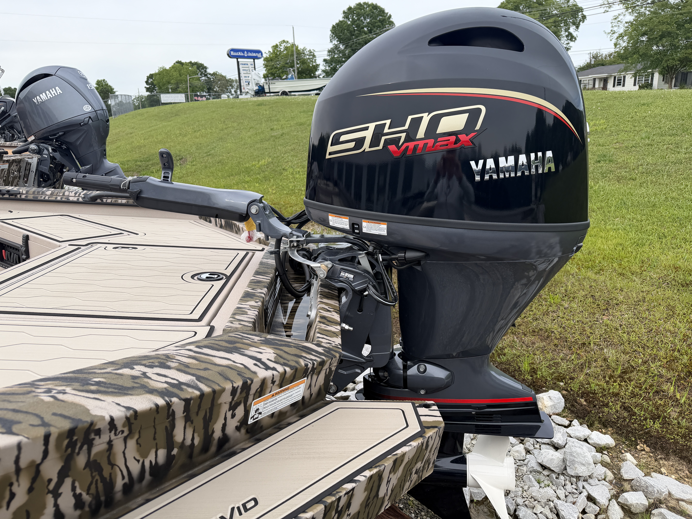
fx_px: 480
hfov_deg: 71.6
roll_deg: +2.4
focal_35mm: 24
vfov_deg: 56.8
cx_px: 346
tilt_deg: -16.3
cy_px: 260
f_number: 1.78
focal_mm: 6.76
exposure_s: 1/1653
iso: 80
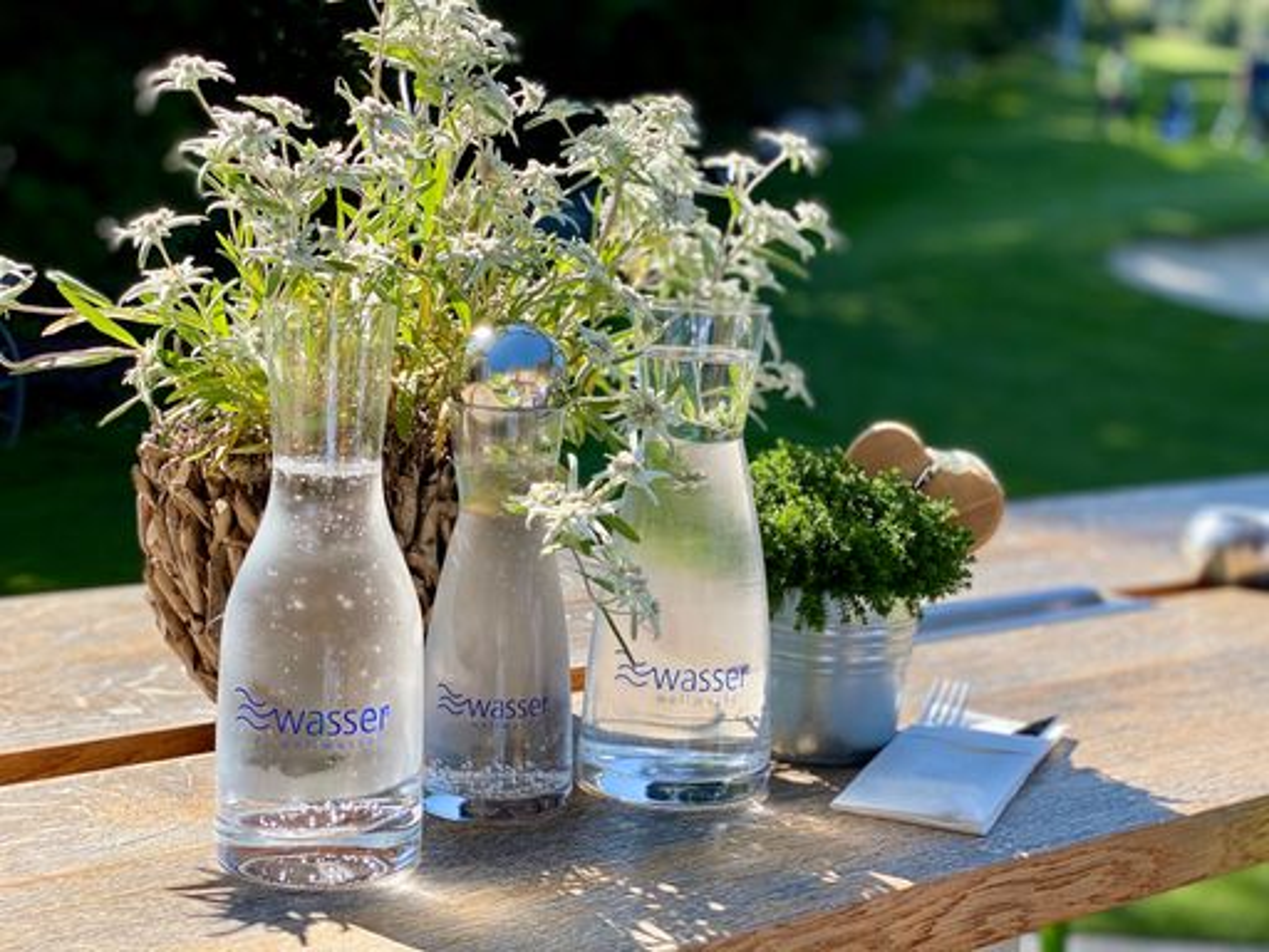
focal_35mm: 52
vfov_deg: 28.0
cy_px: 476
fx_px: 1906
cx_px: 634
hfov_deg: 36.8
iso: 20
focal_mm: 6
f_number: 2
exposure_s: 1/615
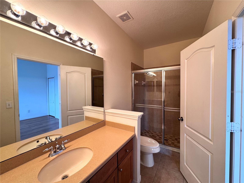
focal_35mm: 14
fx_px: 99
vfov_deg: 85.7
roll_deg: +0.8
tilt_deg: -1.9
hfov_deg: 102.1
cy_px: 92
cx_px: 122
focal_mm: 2.22
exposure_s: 1/120
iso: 160
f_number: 2.2
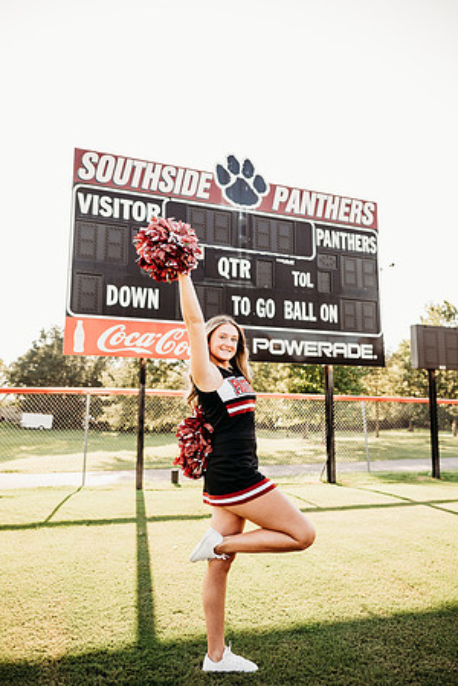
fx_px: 458
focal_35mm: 24
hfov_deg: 53.1
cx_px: 229
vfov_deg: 73.7
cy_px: 343
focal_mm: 24
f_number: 2.8
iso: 200
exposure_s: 1/500
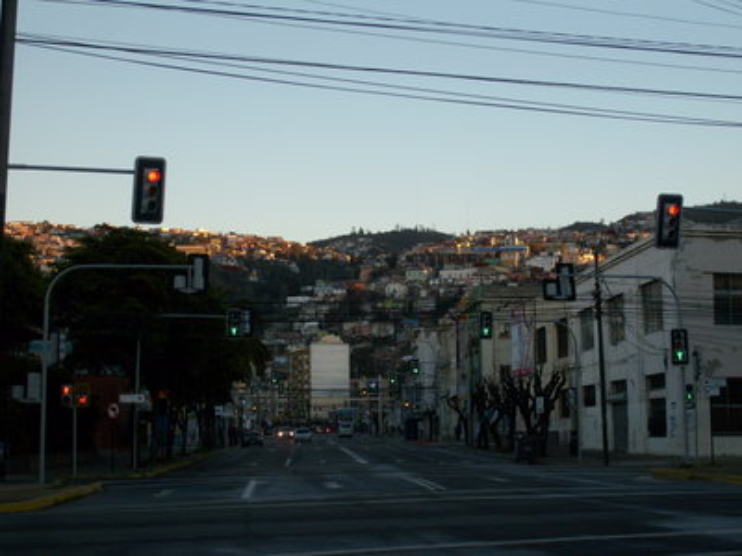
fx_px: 1543
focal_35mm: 72
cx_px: 371
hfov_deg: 27.0
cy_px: 278
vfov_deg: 20.4
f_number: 3.9
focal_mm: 12
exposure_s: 1/180
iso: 80
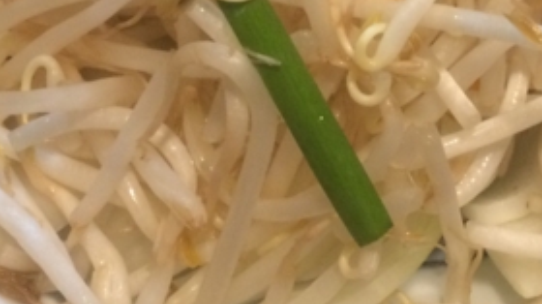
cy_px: -80
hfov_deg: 26.6
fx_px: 1134
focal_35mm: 79
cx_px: 391
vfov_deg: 14.7
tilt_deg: -49.9
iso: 200
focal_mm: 4.15
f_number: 2.2
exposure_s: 1/30
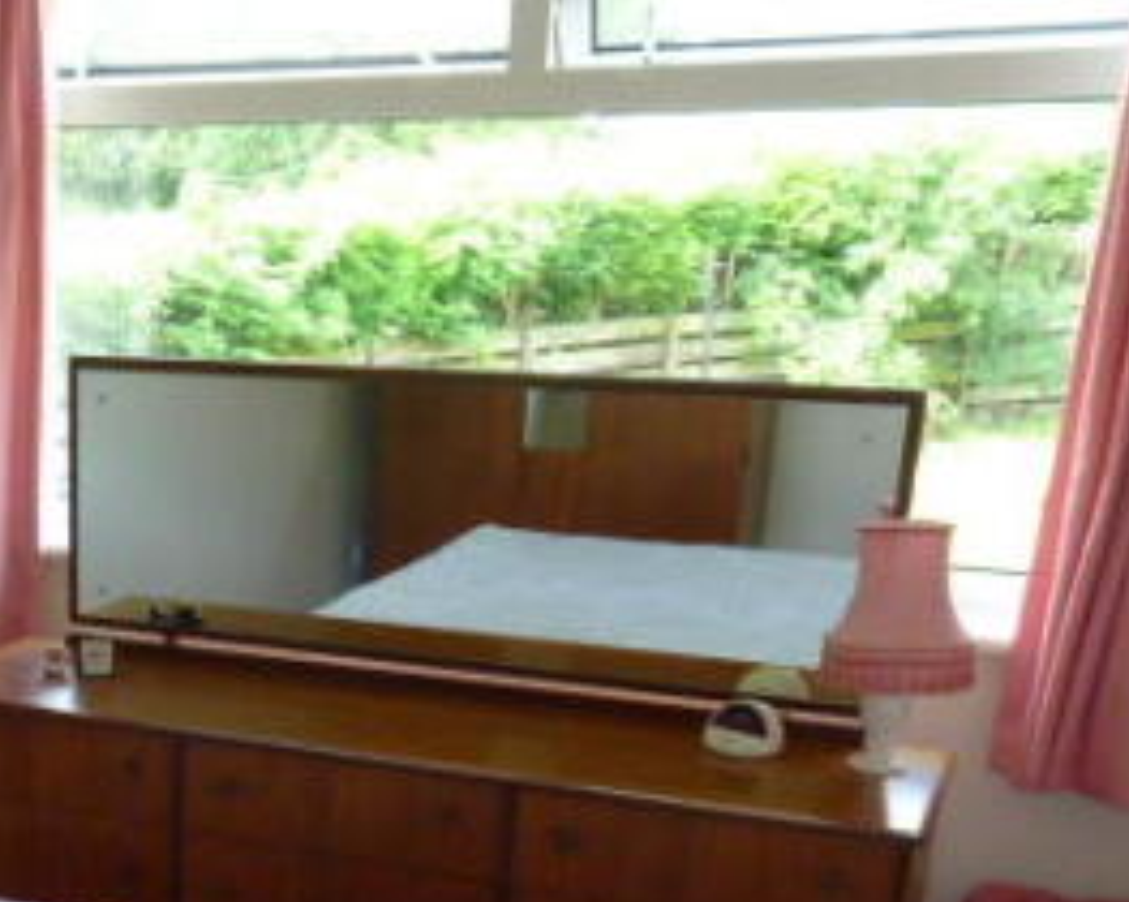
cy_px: 900
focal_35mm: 52
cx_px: 11
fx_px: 1736
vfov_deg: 27.5
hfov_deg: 33.1
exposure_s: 1/60
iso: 200
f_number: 3.3
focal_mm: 4.3
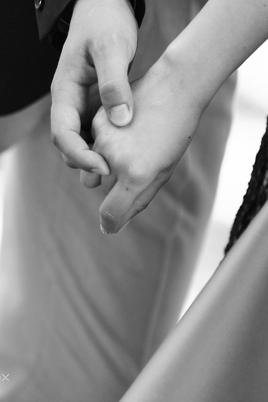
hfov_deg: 5.2
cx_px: 104
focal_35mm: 265
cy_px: 159
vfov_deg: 7.8
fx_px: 2960
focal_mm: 200
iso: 200
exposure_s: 1/200
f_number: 4.5
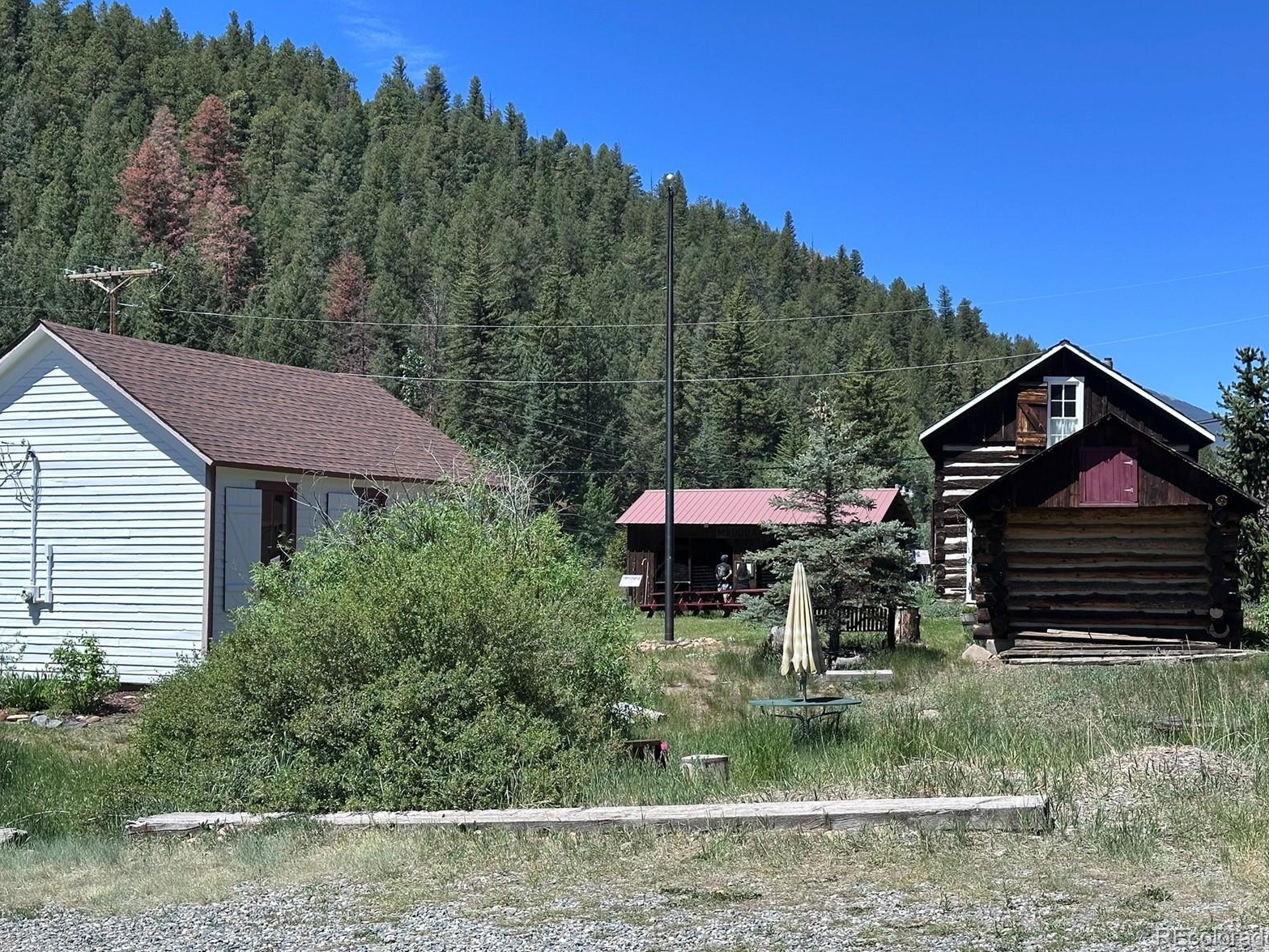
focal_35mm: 49
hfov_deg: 38.9
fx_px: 1797
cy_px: 468
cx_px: 639
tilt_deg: +2.7
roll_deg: -0.6
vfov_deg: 29.7
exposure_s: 1/2597
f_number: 1.78
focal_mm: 6.86
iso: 64
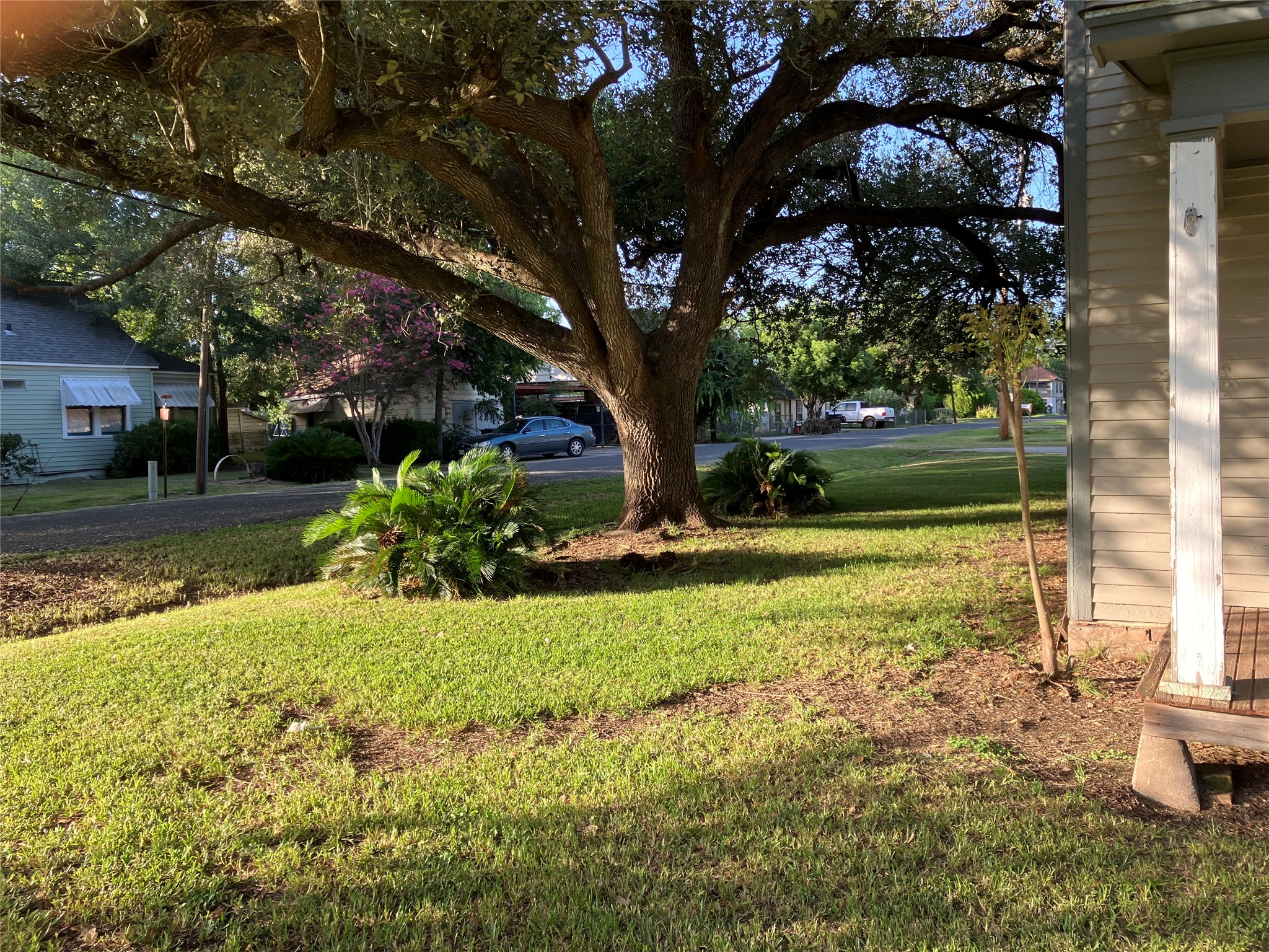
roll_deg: +0.8
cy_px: 476
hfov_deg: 63.4
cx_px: 634
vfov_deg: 49.7
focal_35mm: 28
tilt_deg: -0.7
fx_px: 1026
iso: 25
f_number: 1.8
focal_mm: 3.99
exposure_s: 1/208
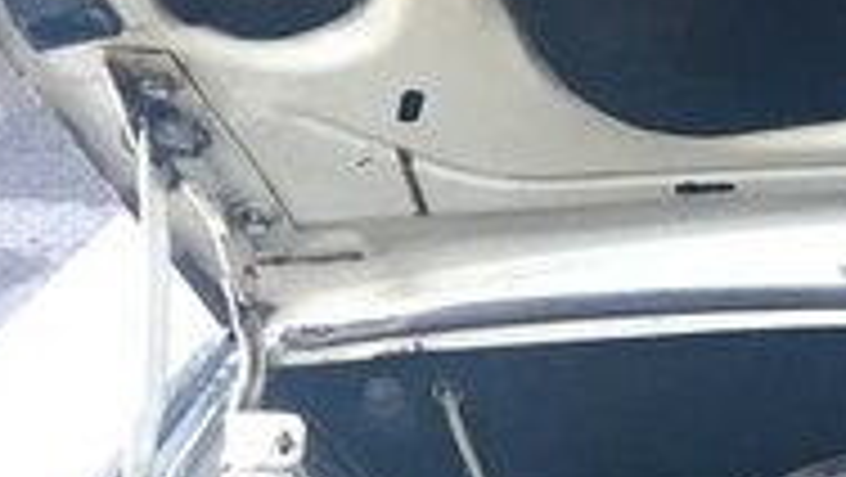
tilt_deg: -27.3
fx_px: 2491
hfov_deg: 17.2
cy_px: 682
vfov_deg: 10.6
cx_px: 1314
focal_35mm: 111
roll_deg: -1.8
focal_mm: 4.15
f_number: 2.2
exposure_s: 1/33
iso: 100
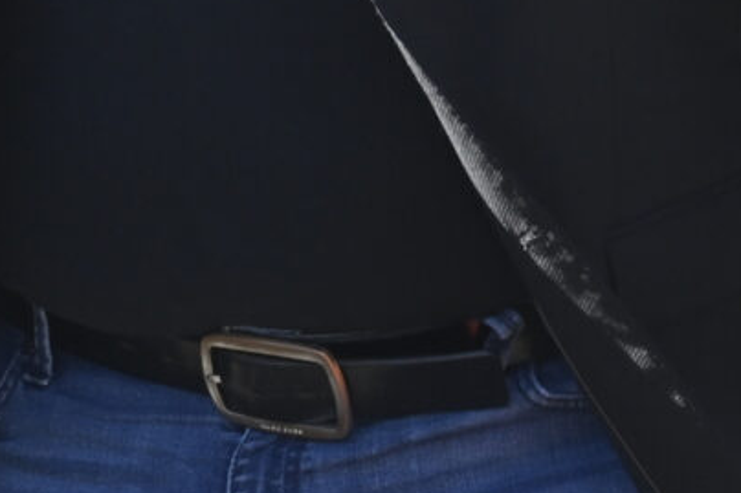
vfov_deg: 1.3
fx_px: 22158
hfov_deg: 1.9
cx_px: -244
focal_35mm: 1077
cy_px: -74
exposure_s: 1/400
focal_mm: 170
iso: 250
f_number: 6.3
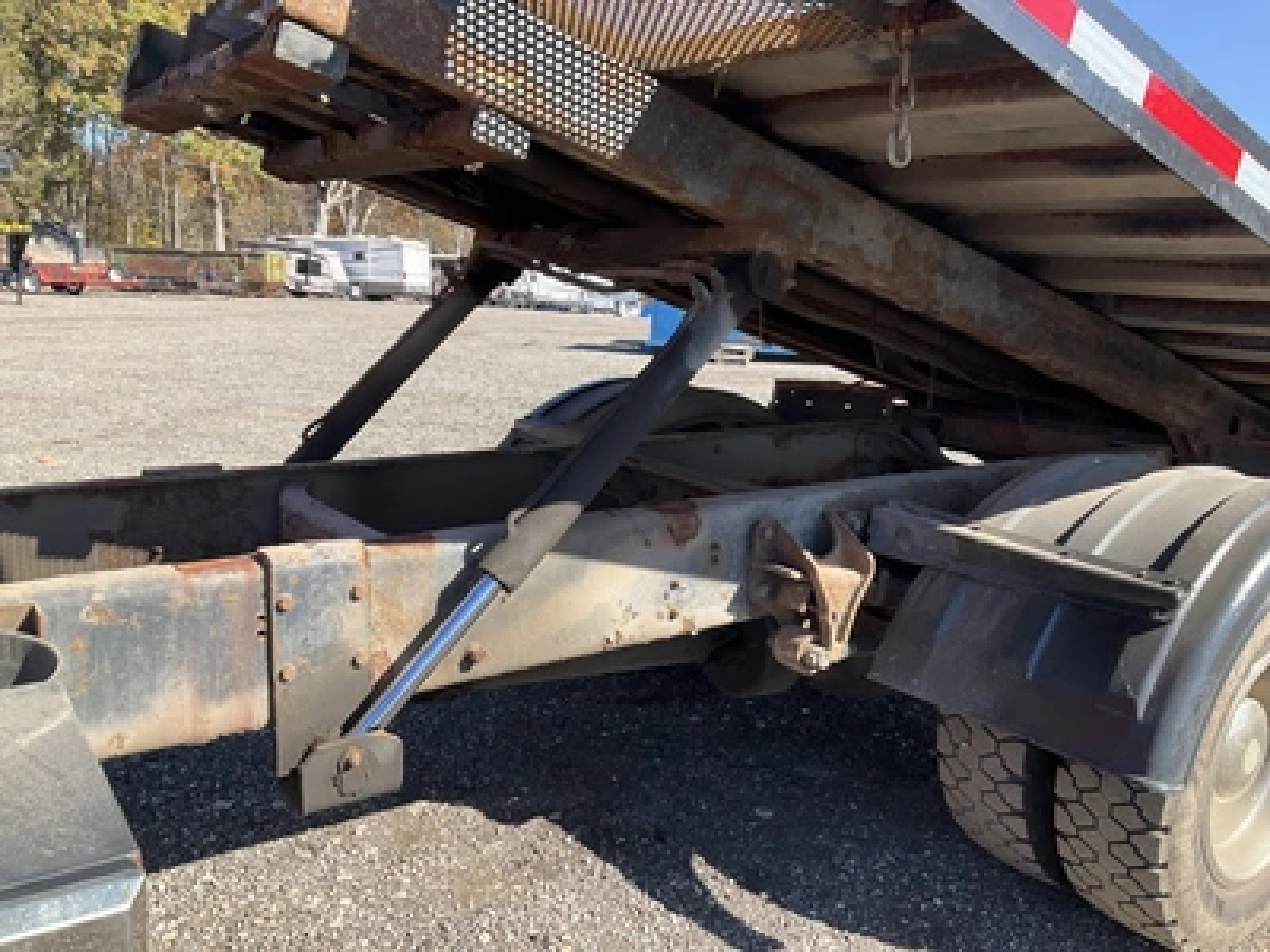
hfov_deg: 61.7
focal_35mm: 29
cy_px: 476
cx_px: 635
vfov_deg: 48.2
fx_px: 1064
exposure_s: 1/593
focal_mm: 3
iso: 25
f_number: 1.8
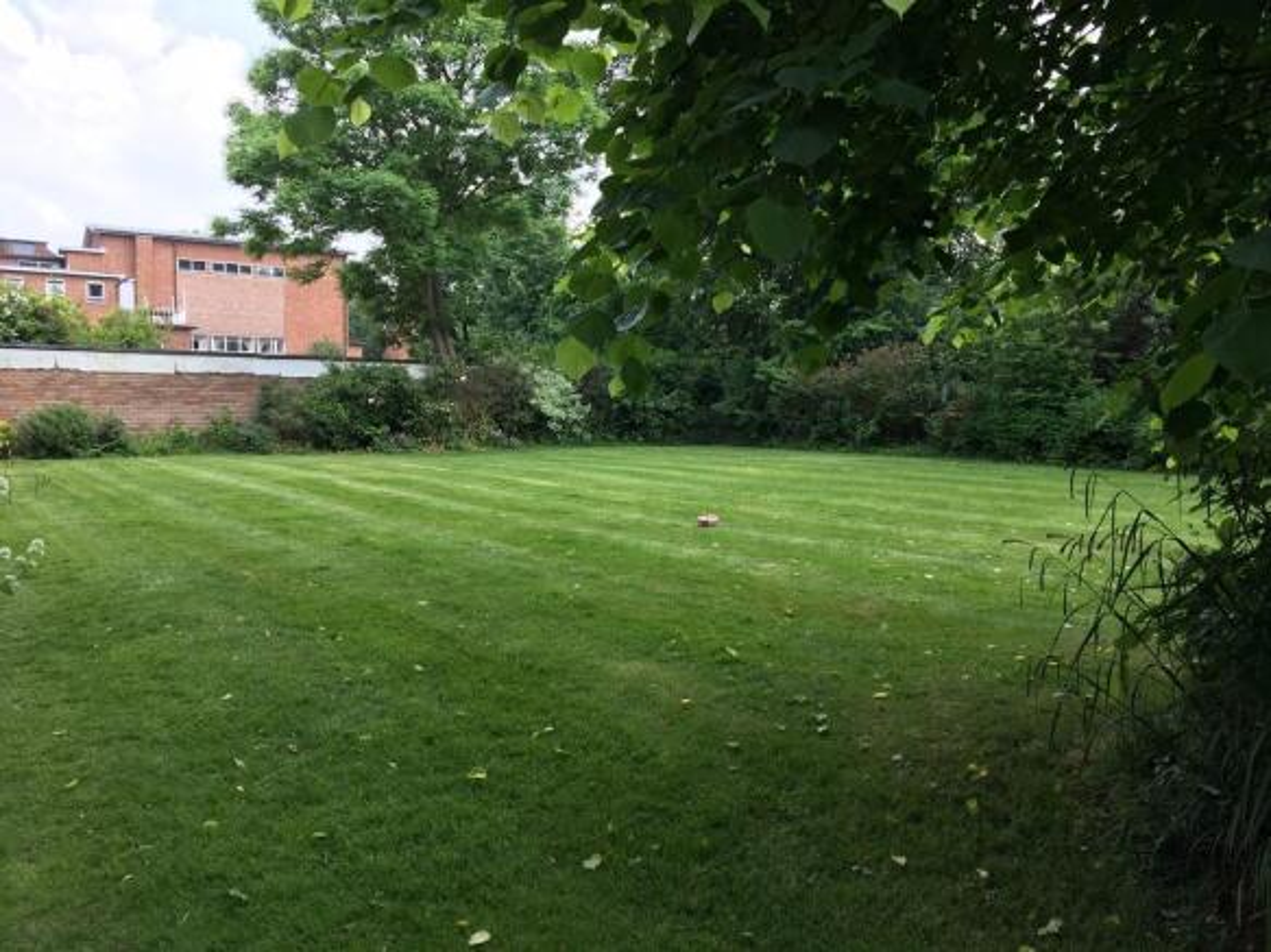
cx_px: 636
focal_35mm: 29
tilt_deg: -3.3
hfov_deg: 61.7
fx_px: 1065
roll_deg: -0.9
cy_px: 476
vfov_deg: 48.2
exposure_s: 1/218
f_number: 2.2
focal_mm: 4.15
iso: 25
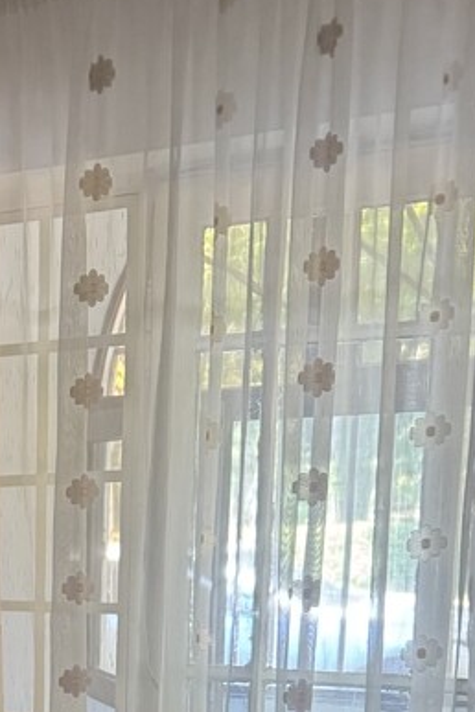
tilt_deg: -9.5
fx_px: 1306
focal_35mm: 66
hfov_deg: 18.7
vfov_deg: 28.5
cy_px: 723
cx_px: -193
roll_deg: +1.7
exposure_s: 1/47
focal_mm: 6.76
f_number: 1.78
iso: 500
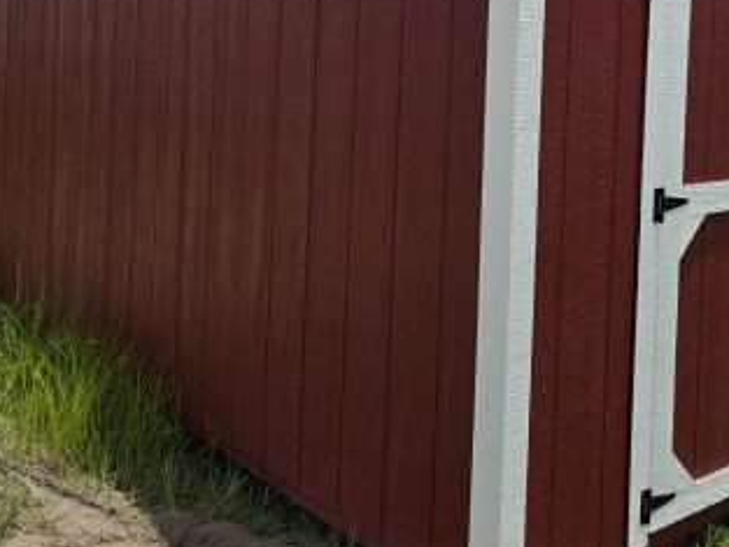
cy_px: 40
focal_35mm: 47
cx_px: 436
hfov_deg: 40.3
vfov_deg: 29.4
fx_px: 990
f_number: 1.7
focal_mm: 6.3
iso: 80
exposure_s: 1/7061
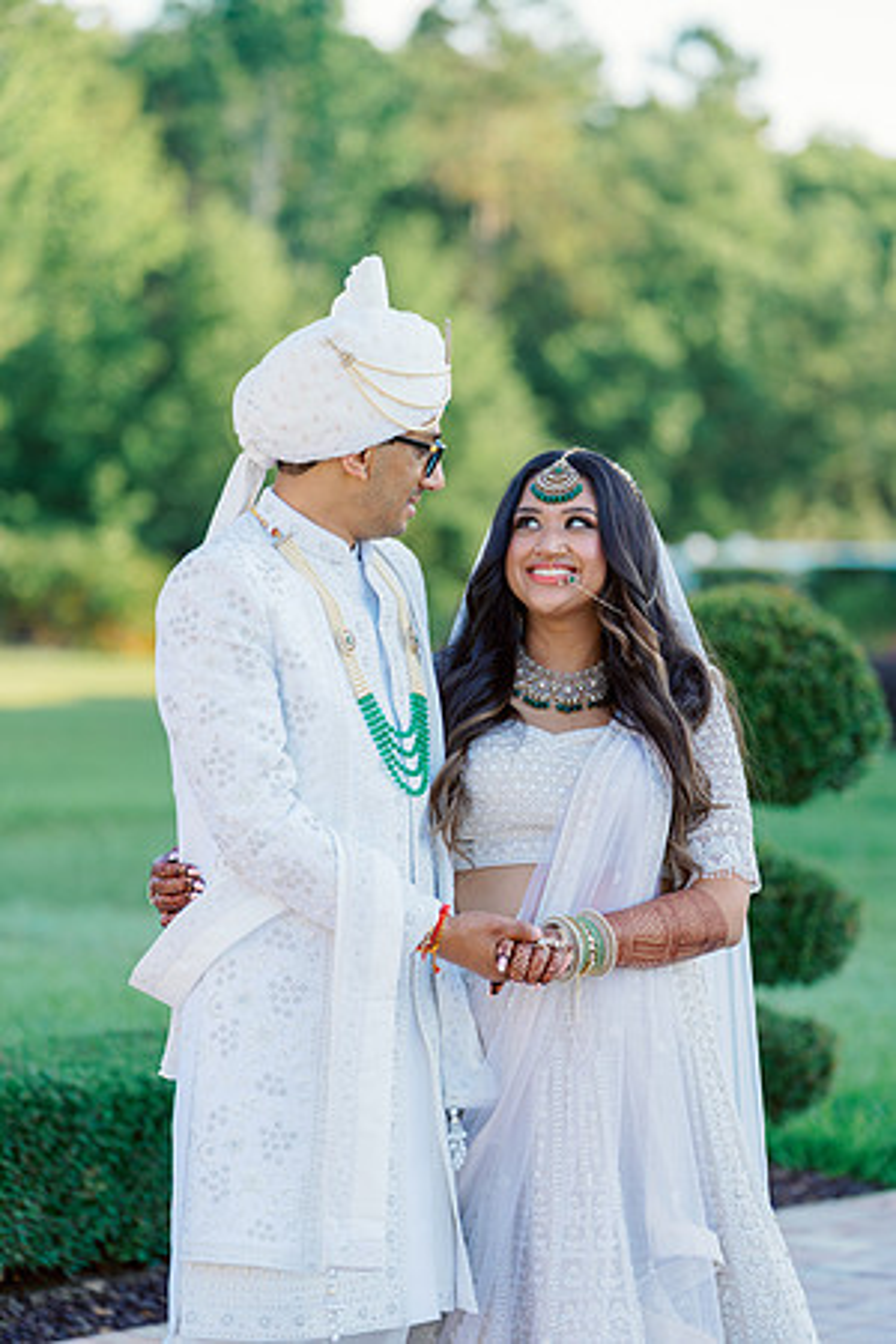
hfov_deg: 11.1
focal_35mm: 124
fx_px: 4629
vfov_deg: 16.5
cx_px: 448
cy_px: 672
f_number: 2.8
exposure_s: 1/250
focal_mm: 124
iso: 100
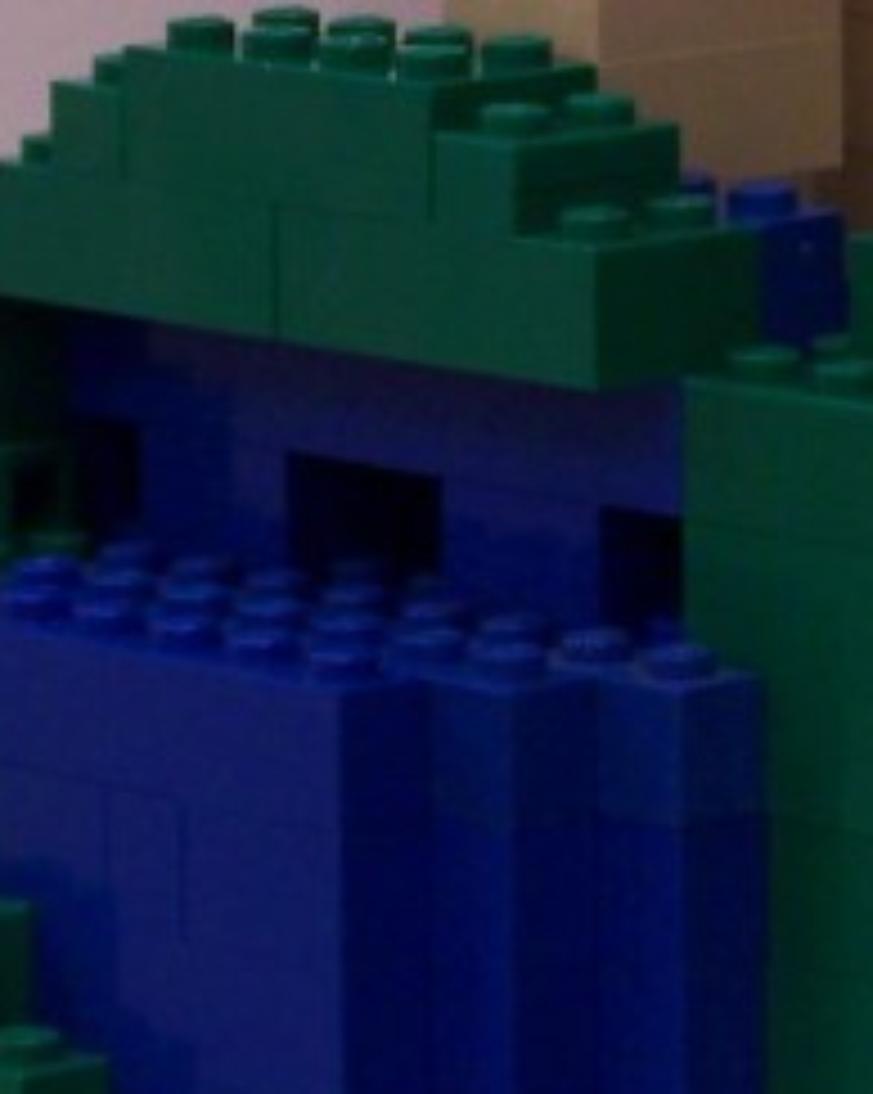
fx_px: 8925
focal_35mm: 276
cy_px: 0
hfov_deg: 5.6
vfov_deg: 7.0
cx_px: 742
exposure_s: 1/3
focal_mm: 11.1
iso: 80
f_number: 3.2
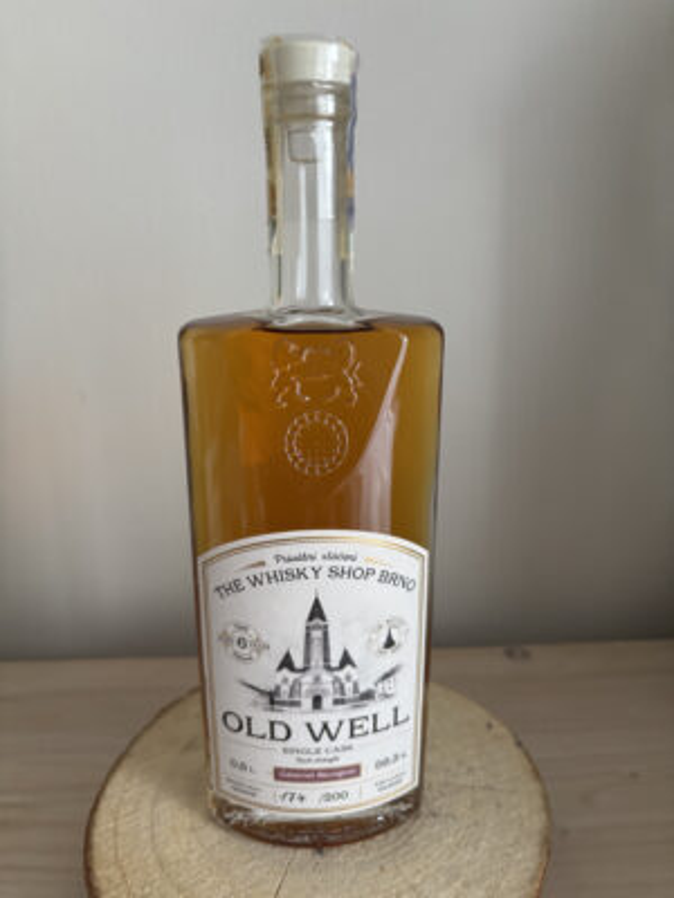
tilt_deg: -17.1
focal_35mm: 26
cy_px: 449
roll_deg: +0.5
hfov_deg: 53.1
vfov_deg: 67.3
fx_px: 675
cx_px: 337
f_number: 1.6
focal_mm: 5.96
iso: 320
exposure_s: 1/60
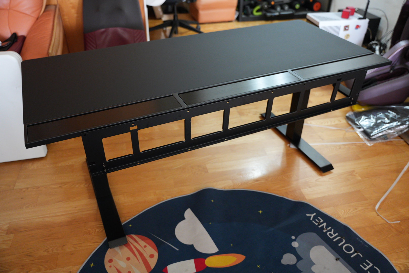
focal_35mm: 30
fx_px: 339
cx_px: 204
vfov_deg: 43.9
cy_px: 136
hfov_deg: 62.2
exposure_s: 1/200
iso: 5000
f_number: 2.8
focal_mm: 29.8
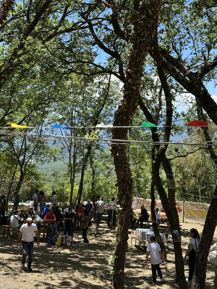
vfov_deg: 39.7
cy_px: 144
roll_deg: -2.4
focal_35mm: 48
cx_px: 108
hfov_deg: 30.3
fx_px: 401
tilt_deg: -1.9
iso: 64
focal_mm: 6.86
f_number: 1.78
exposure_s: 1/1145
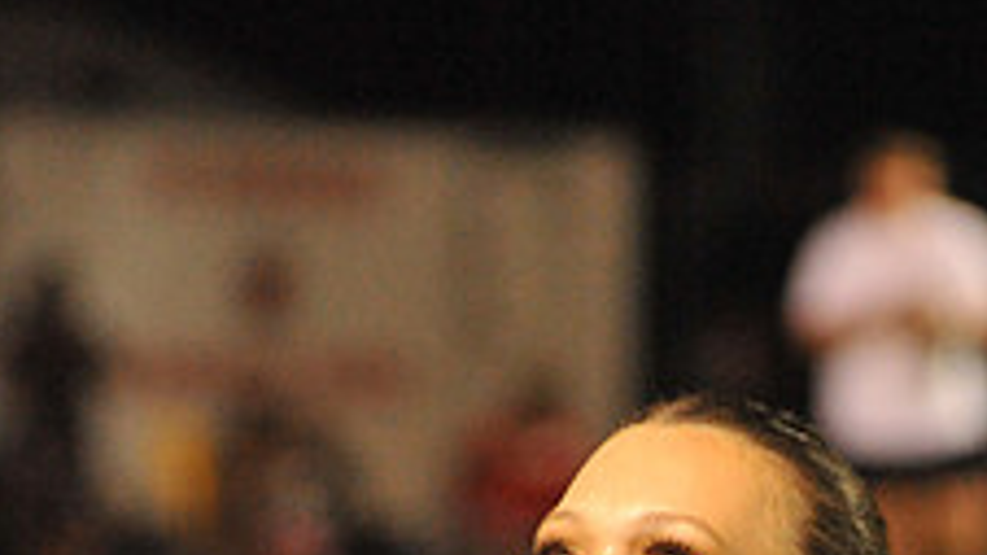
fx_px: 14077
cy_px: 1149
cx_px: 646
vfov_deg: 2.2
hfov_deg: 4.0
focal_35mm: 538
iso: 6400
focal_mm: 200
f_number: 5.6
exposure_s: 1/200
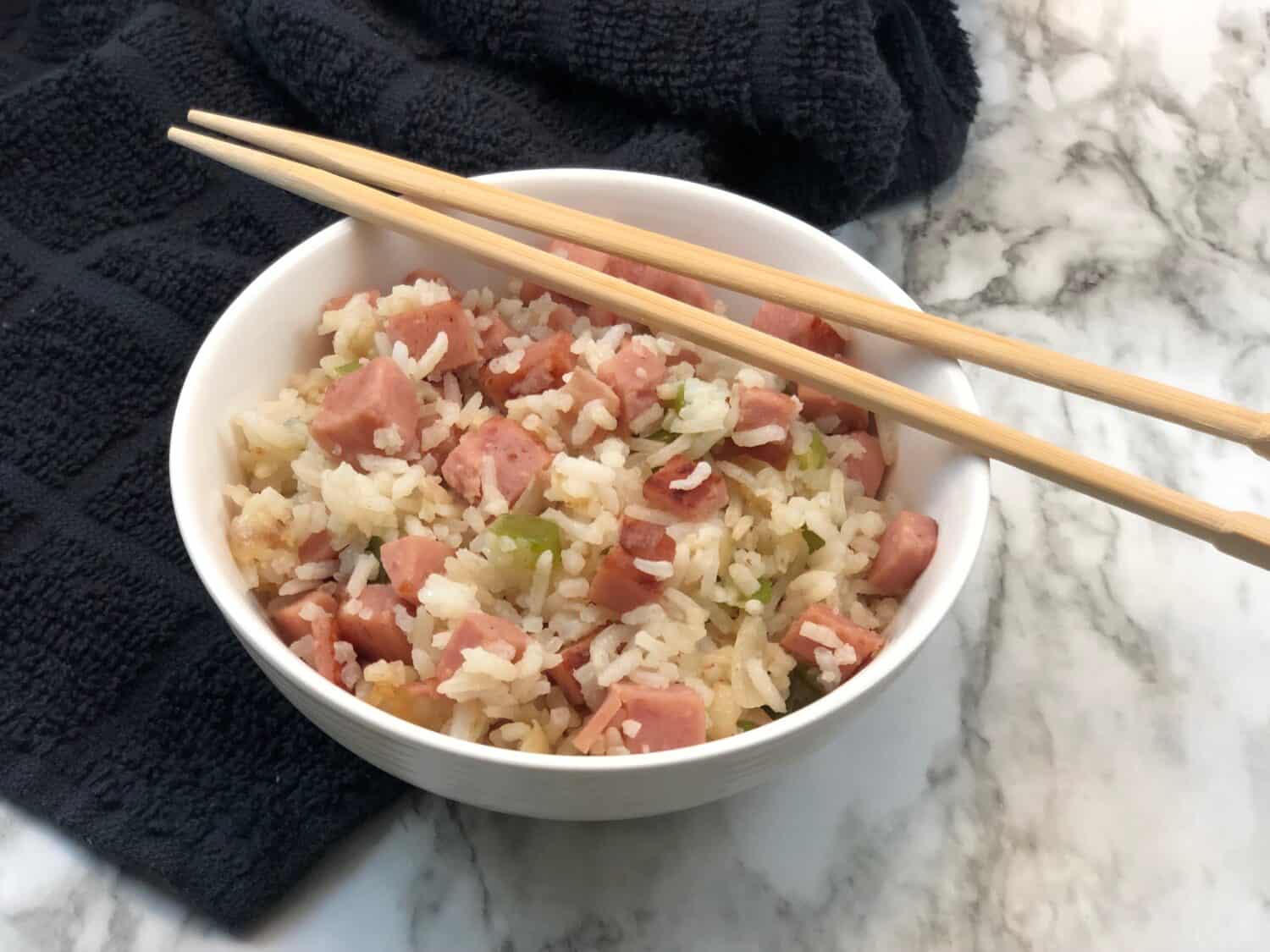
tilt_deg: -47.4
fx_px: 1908
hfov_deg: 36.8
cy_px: 476
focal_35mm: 52
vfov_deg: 28.0
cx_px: 635
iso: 100
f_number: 2.4
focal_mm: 6
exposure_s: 1/40
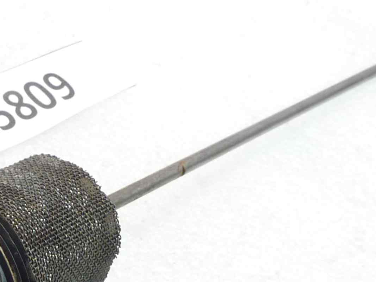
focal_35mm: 91
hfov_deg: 20.4
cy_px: 324
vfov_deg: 15.7
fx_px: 989
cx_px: -47
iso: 80
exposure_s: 1/15
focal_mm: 4.4
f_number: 3.3
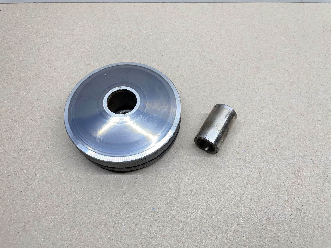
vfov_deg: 53.1
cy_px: 124
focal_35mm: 26
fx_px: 249
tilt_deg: -61.8
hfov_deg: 67.3
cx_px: 166
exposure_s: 1/100
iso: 64
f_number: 1.6
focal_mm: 4.2
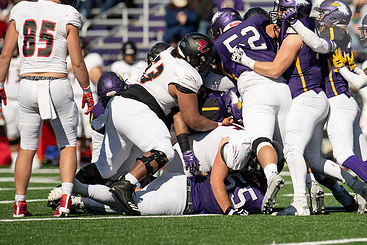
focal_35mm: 474
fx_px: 4834
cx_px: 285
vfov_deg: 2.9
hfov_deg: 4.3
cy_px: 90
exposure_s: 1/2000
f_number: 3.5
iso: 125
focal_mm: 300
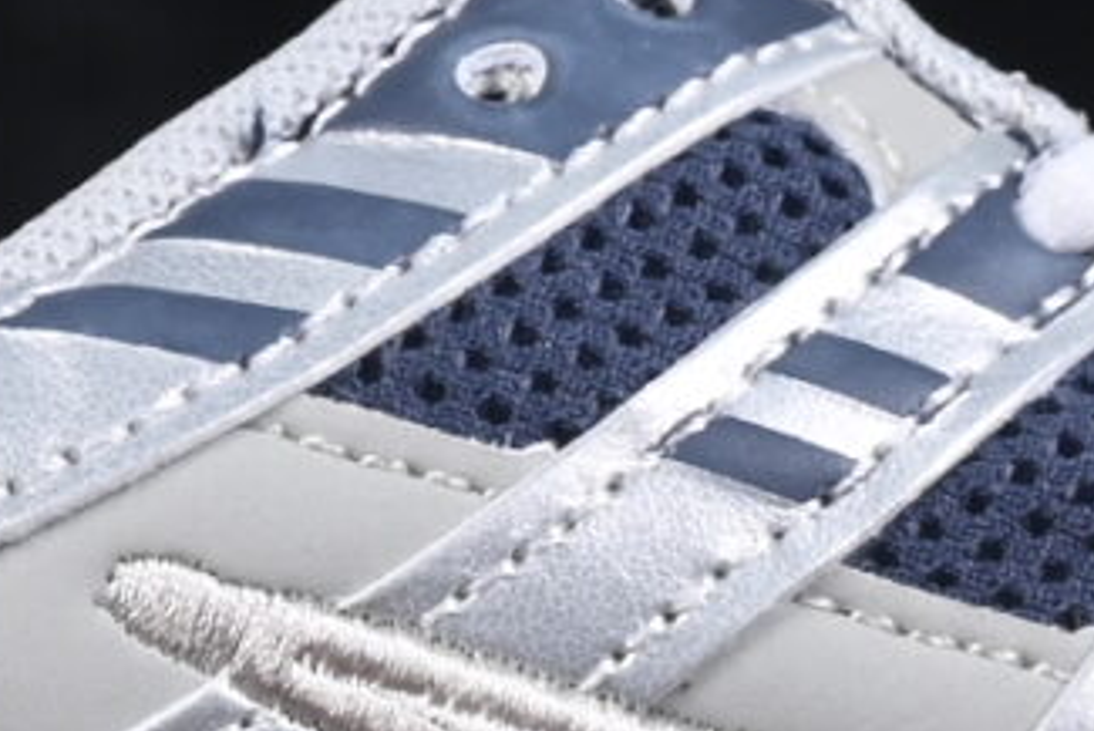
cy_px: 595
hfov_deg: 3.5
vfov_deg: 2.3
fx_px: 17967
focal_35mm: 591
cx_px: 1242
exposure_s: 1/80
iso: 160
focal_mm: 50
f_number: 7.1
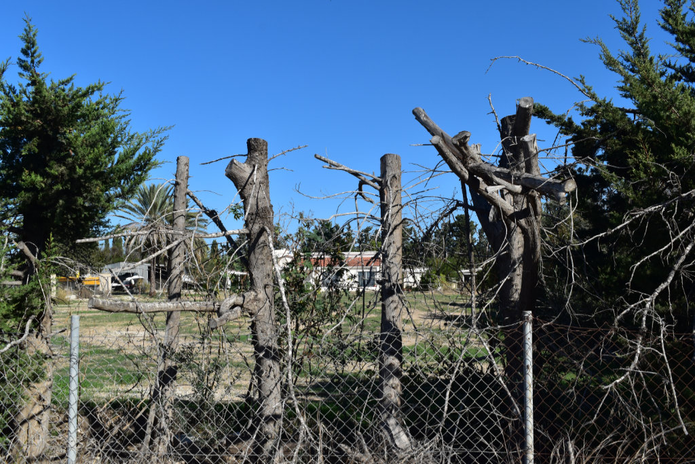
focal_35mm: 40
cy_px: 232
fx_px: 782
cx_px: 348
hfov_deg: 47.9
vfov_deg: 33.0
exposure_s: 1/500
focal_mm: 27
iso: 280
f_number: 11
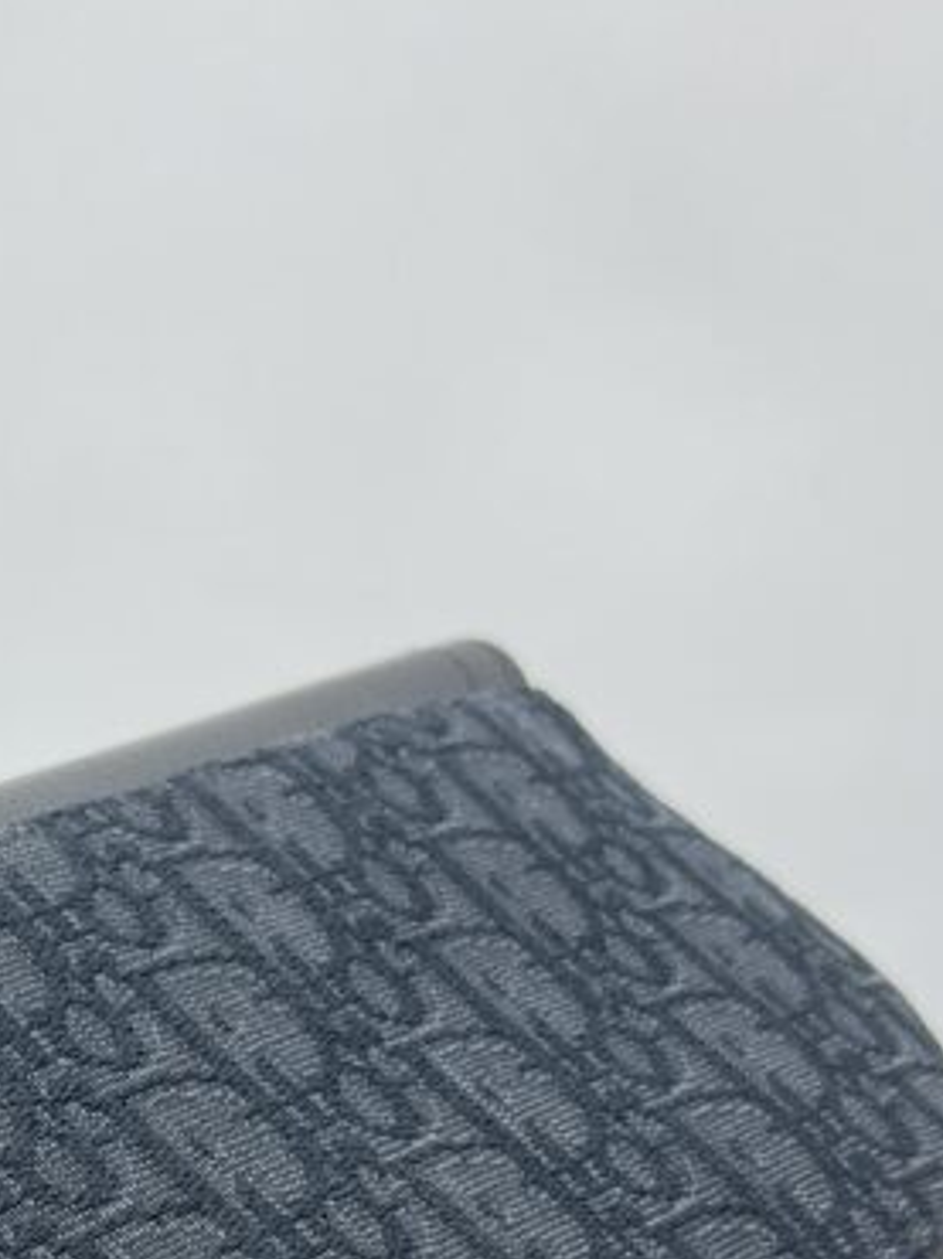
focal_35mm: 72
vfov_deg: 25.4
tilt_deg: -29.2
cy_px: 1317
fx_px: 2618
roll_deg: +0.9
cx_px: 31
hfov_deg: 19.9
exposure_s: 1/100
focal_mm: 5.7
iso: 40
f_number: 1.5
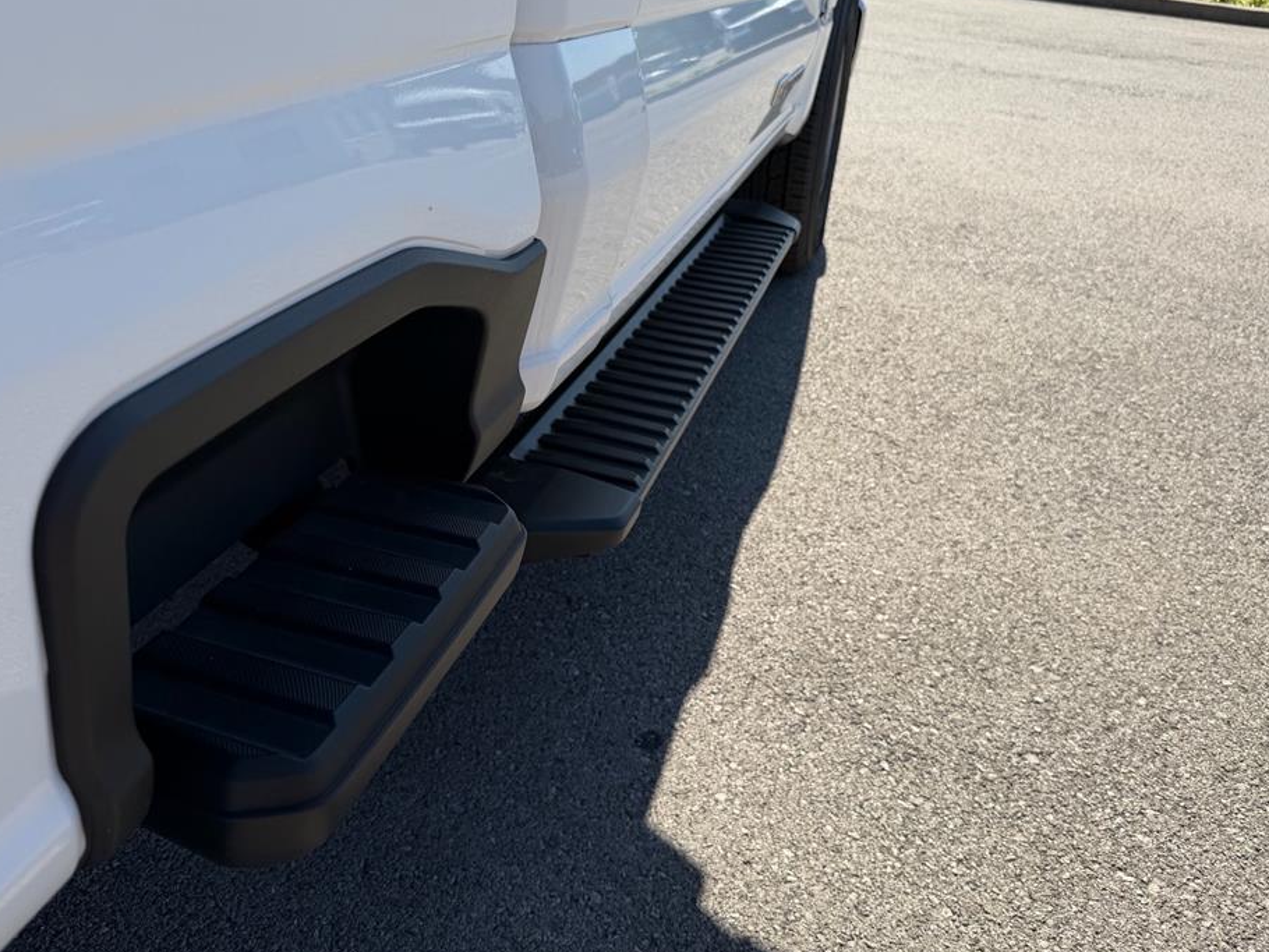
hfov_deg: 65.3
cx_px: 628
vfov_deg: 51.3
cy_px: 436
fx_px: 990
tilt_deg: -29.1
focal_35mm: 27
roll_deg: +1.8
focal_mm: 6.76
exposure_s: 1/3145
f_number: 1.78
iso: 80
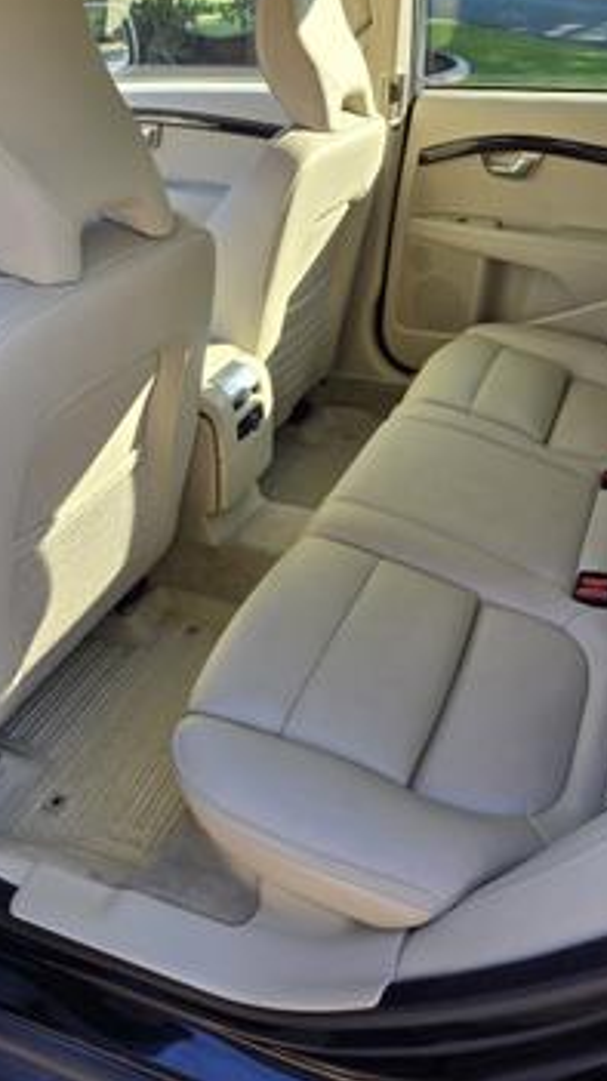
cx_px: 422
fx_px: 774
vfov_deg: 69.9
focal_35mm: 27
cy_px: 533
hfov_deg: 42.0
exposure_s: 1/182
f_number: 1.8
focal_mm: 5.4
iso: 32
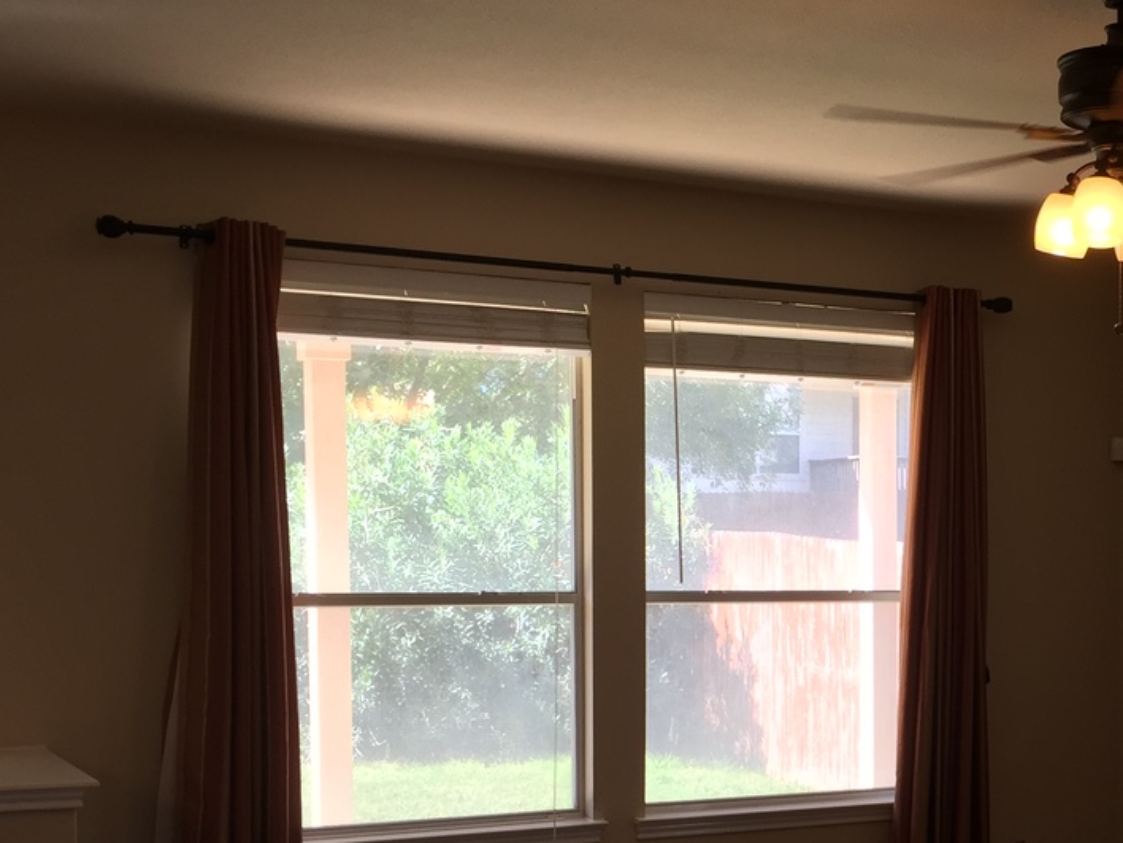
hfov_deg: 31.2
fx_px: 1914
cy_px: 702
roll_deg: -0.6
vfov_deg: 24.3
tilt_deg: -1.1
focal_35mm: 59
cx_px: 1009
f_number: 2.2
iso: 32
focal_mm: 4.15
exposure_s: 1/60
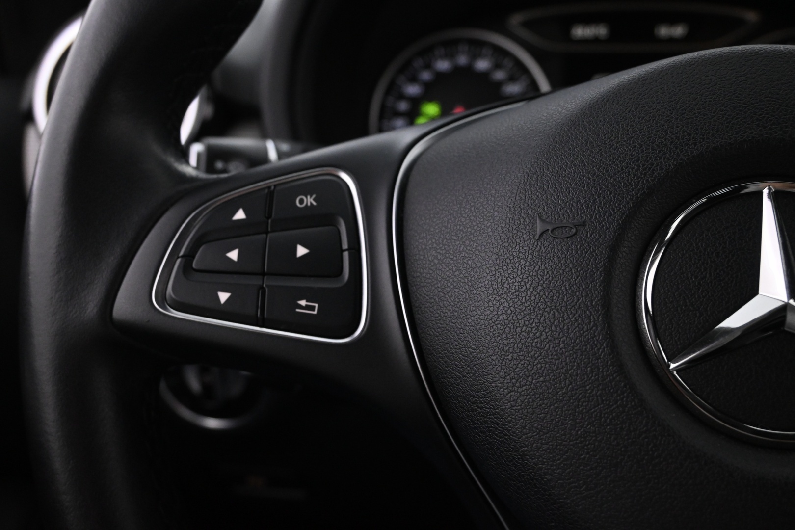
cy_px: 265
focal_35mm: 32
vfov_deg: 40.8
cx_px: 398
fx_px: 712
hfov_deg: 58.3
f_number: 5
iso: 2500
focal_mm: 21.5
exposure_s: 1/25
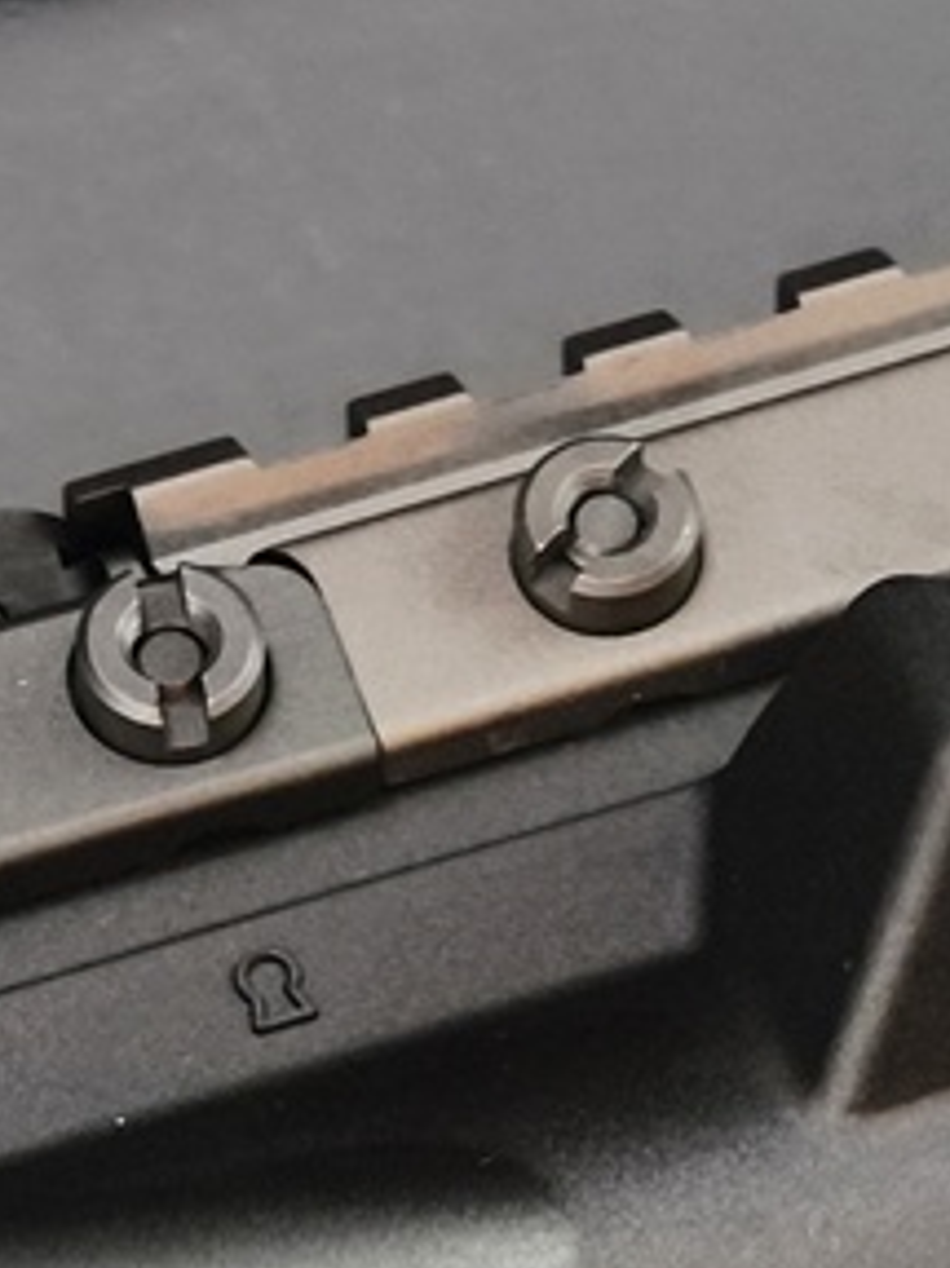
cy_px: 1122
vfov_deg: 5.6
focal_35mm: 356
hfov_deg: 4.2
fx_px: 13036
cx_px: 1286
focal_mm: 22.48
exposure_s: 1/15
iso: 1034
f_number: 2.67
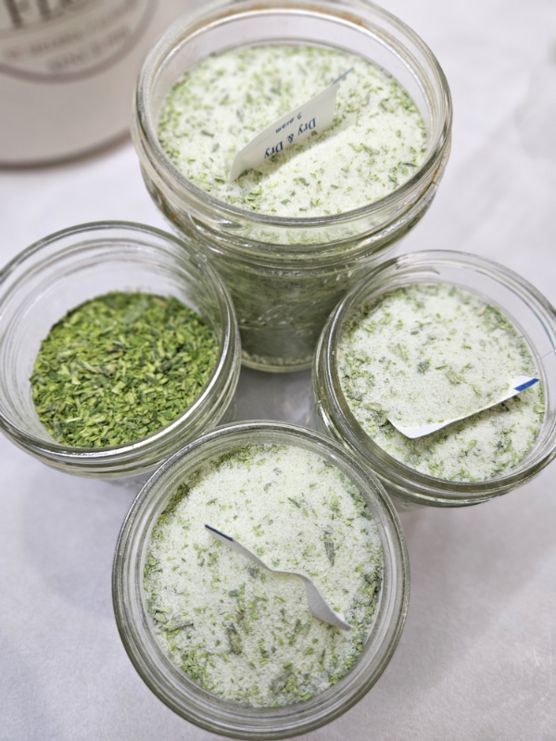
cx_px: 278
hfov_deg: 58.9
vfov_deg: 73.9
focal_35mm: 23
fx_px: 493
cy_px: 370
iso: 100
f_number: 1.8
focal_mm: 5.4
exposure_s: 1/120
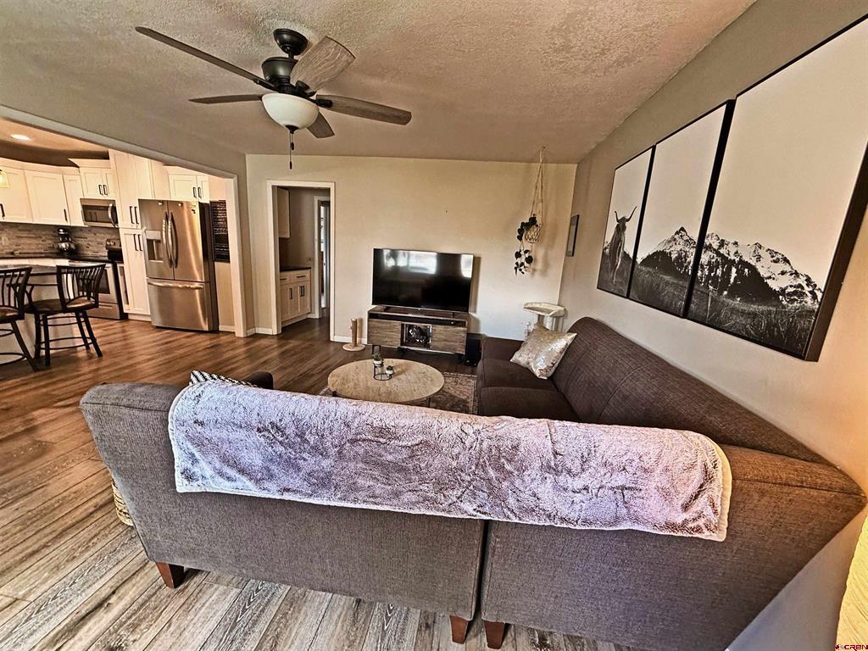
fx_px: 351
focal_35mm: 14
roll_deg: -3.6
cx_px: 434
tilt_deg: -12.6
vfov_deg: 85.7
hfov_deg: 102.1
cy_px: 326
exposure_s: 1/60
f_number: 2.2
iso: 250
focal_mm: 2.22
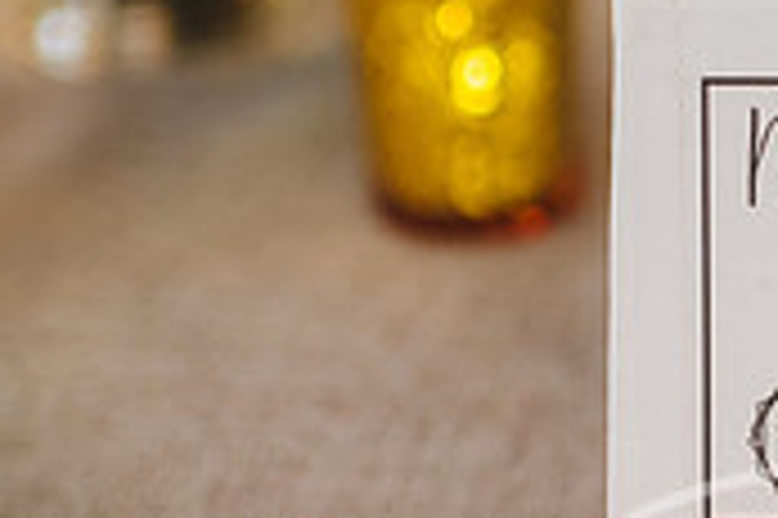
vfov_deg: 11.0
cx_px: 1043
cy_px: 174
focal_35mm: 124
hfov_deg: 15.6
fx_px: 2677
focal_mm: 35
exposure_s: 1/160
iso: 640
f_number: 2
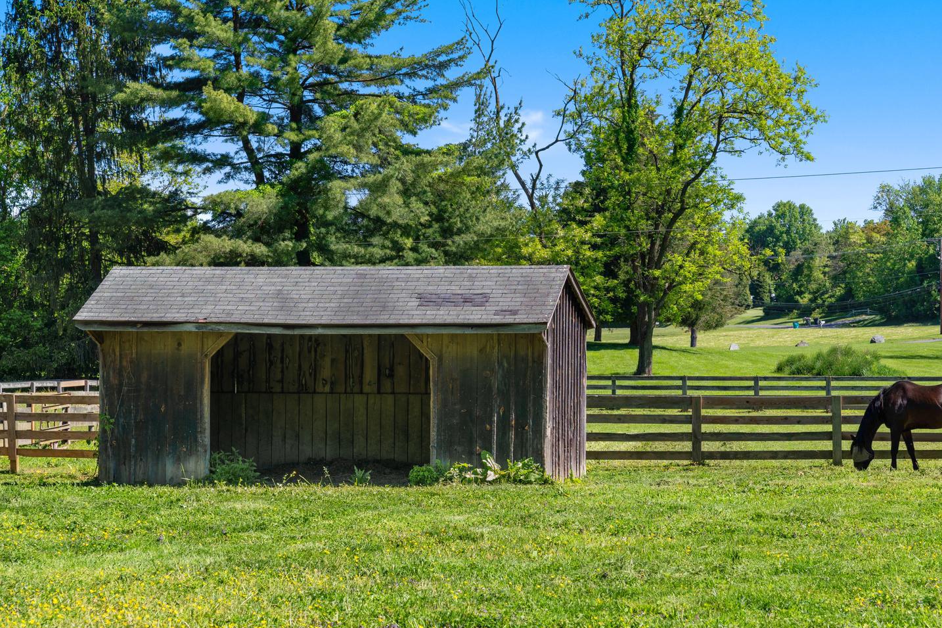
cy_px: 385
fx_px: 2616
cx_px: 547
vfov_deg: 13.7
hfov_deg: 20.4
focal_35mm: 100
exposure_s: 1/200
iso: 100
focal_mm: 70
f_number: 8
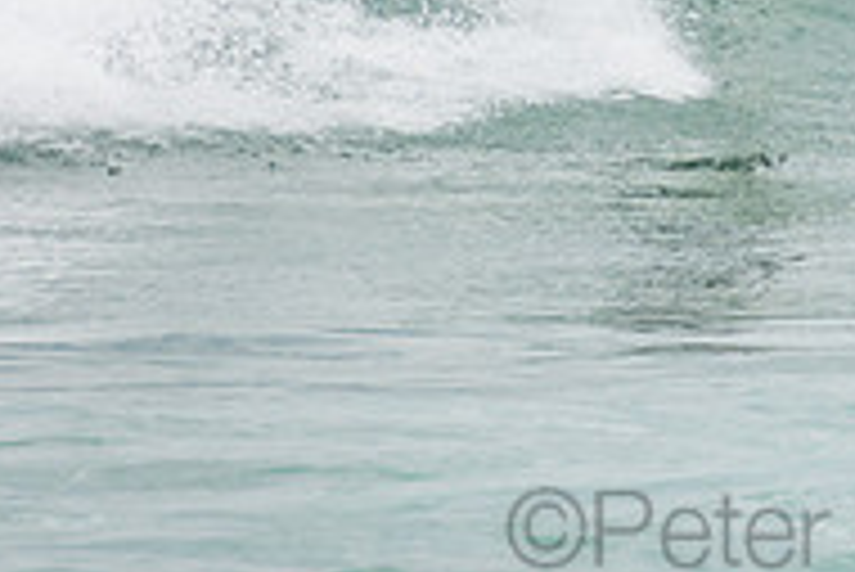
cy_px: -218
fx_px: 43280
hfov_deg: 1.1
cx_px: 855
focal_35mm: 1821
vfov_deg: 0.8
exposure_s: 1/1600
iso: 320
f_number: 5.6
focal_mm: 390
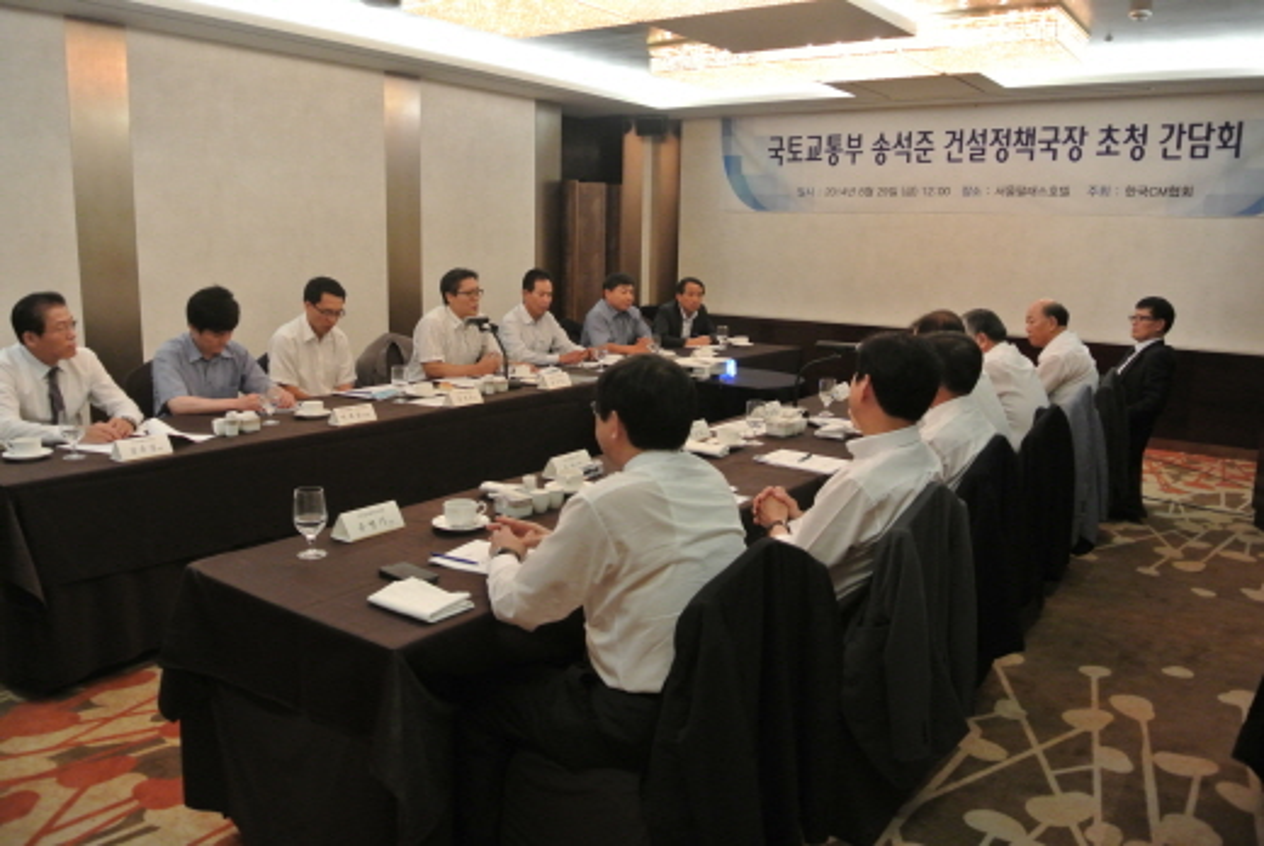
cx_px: 632
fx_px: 949
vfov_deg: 48.0
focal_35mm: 27
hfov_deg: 67.3
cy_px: 423
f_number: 3.5
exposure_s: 1/30
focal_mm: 10
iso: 800
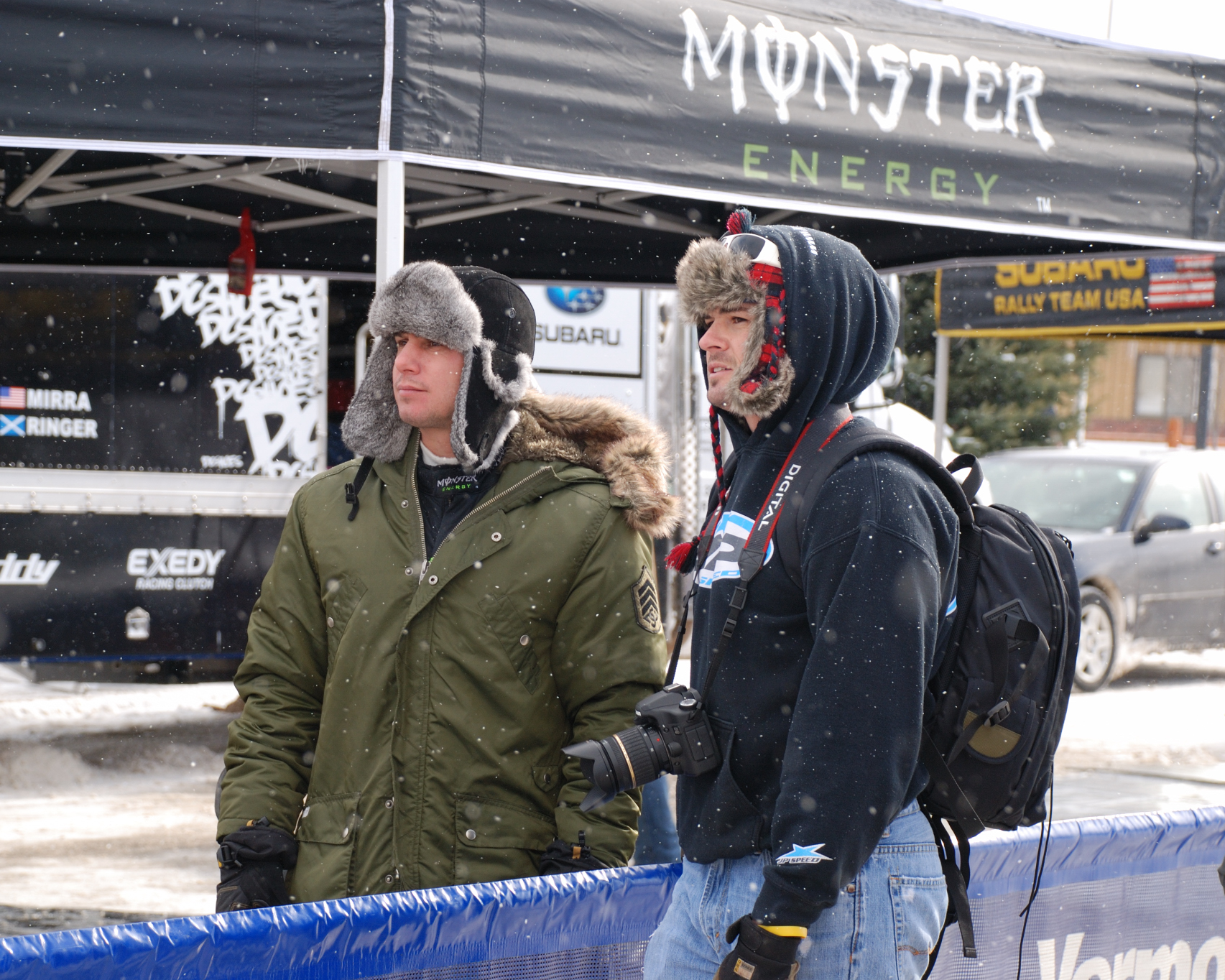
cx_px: 530
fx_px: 3807
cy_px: 489
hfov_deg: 18.3
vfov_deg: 14.7
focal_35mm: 105
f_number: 5.6
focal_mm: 62
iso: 200
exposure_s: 1/250
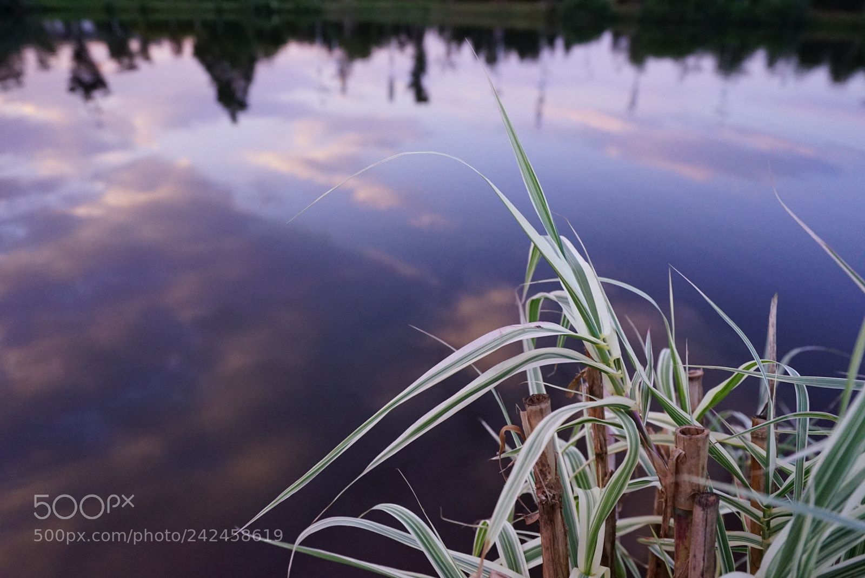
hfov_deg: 73.7
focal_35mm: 24
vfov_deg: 53.2
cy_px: 289
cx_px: 432
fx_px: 577
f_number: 4
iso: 2500
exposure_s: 1/1000
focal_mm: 24
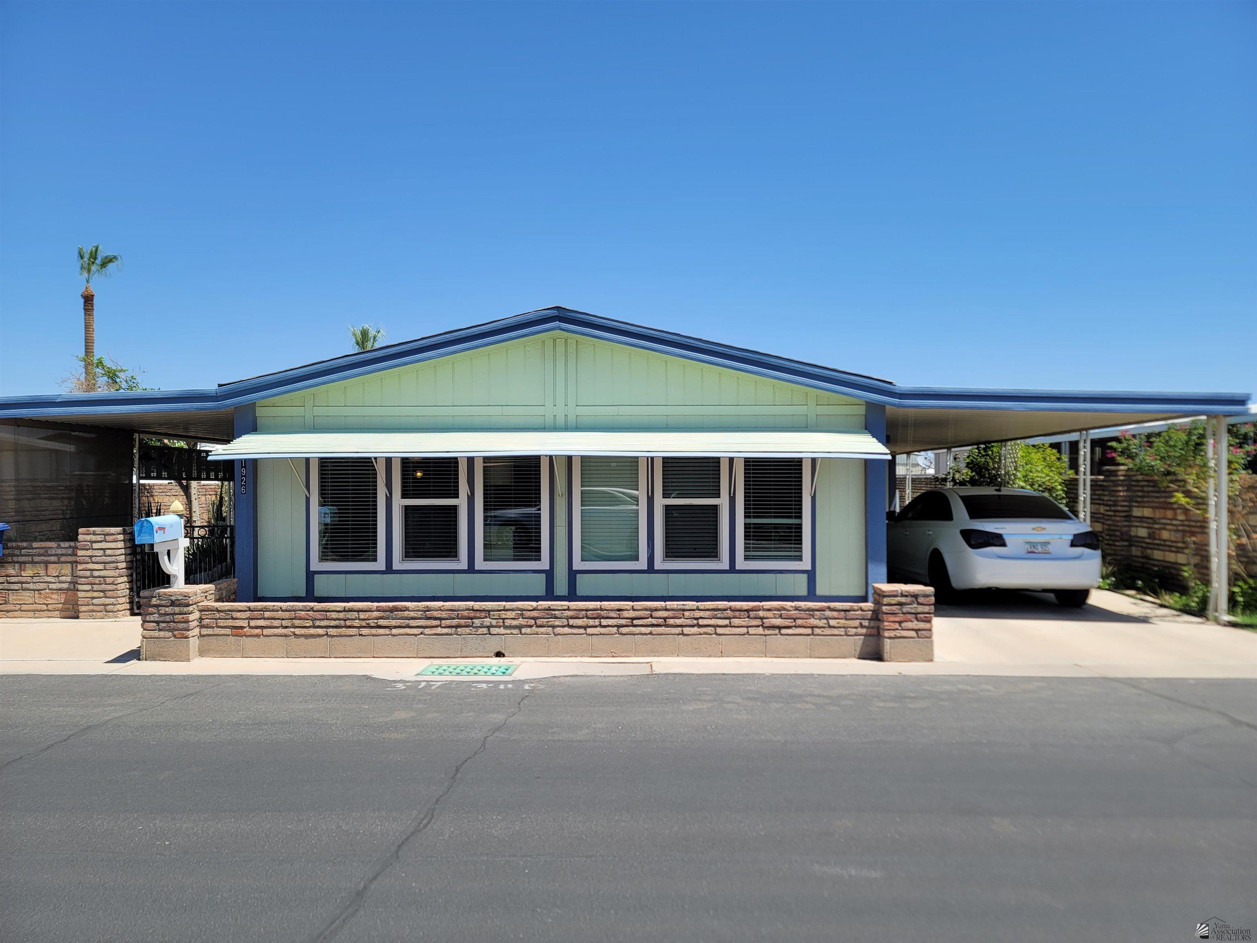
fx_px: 908
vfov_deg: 54.9
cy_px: 472
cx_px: 628
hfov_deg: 69.4
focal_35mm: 25
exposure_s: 1/997
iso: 20
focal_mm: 7
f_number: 1.8
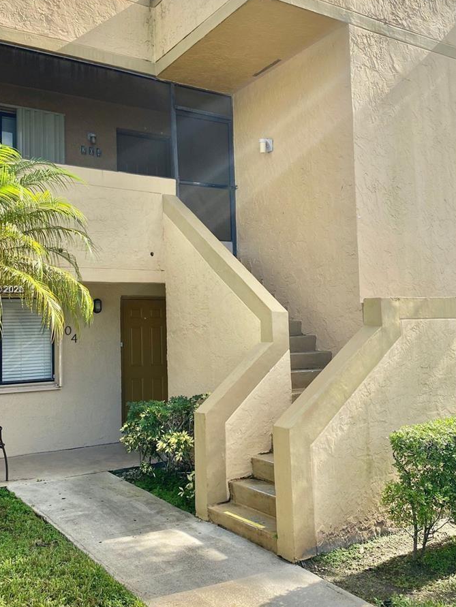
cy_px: 290
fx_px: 614
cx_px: 205
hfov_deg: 40.7
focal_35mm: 35
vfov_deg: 52.6
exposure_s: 1/1170
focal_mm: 4.25
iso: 32
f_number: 1.8
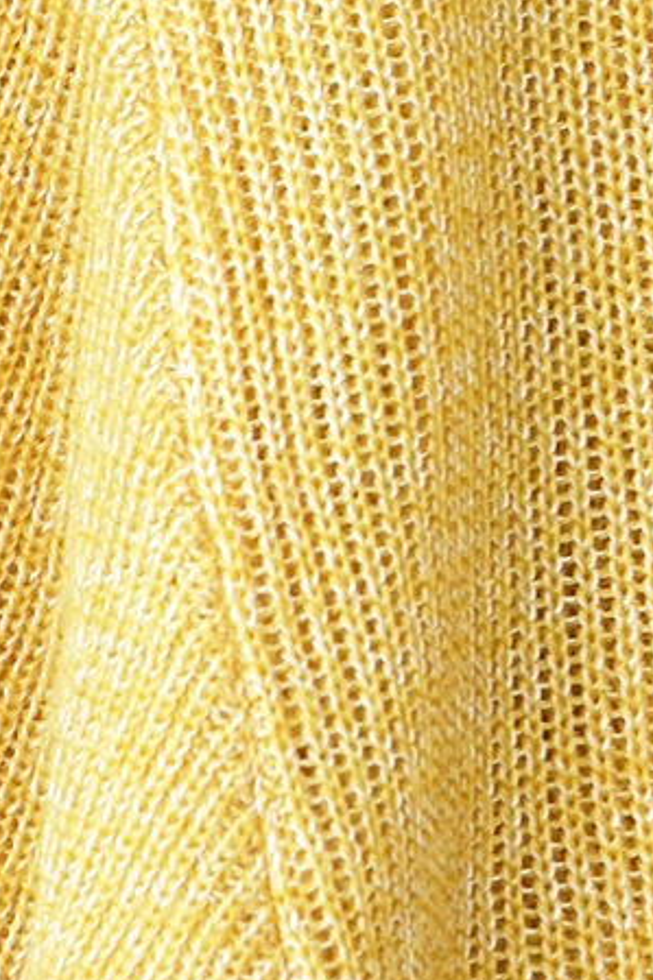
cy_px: -543
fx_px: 24123
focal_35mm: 886
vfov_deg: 2.3
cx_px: 1341
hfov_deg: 1.5
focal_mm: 92
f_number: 8
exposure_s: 1/50
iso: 320
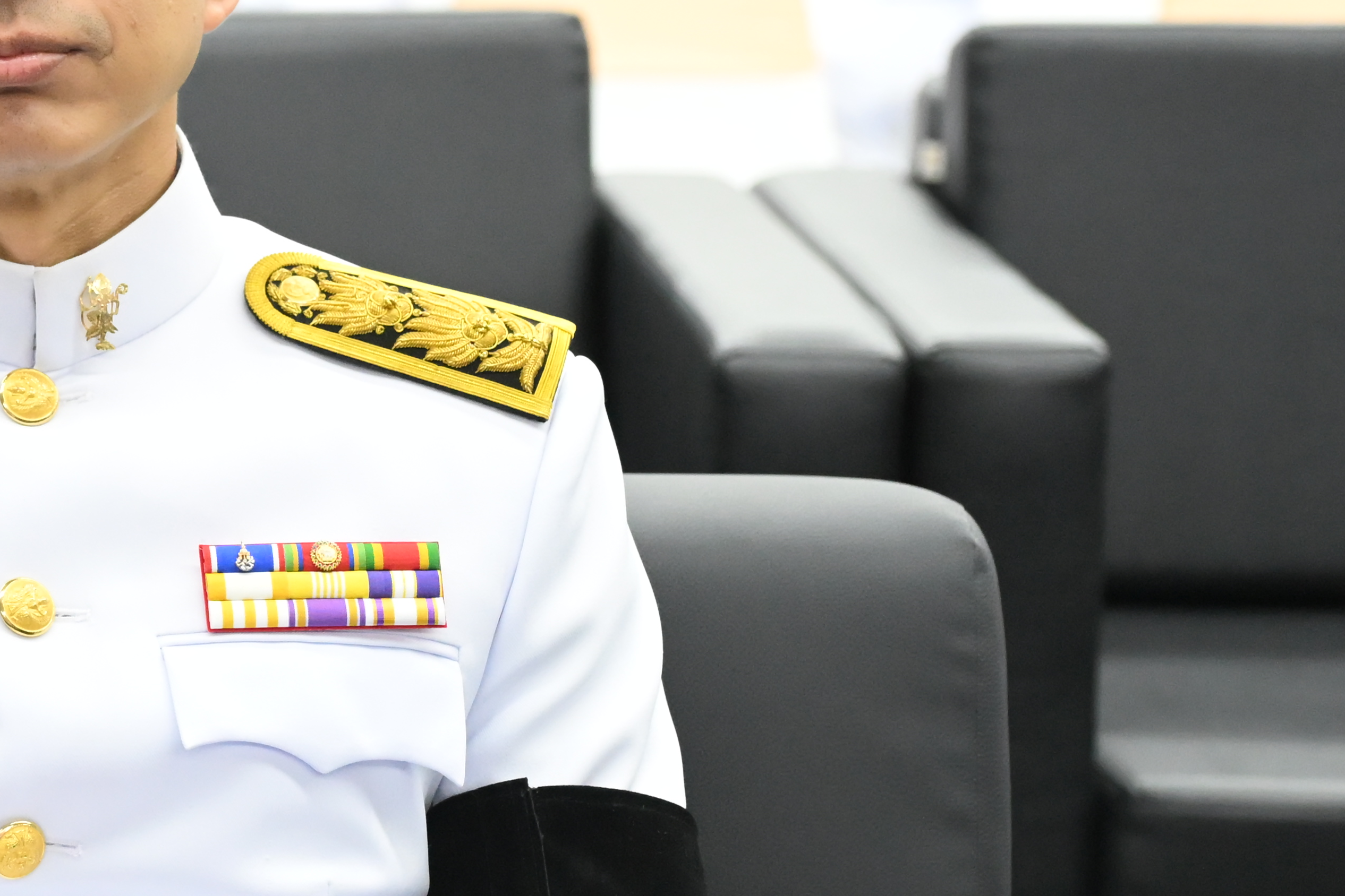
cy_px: 544
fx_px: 6426
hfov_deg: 11.8
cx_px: -2
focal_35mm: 172
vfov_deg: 8.0
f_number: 4
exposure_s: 1/320
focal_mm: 72
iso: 6400
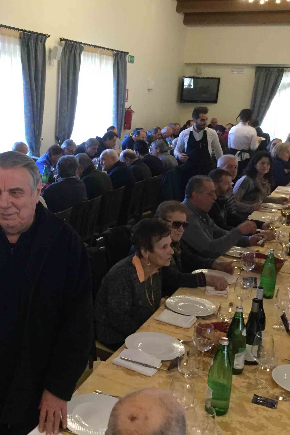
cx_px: 57
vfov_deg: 44.5
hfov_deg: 29.8
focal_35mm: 44
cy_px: 213
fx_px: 532
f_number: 2.4
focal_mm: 3.3
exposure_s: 1/20
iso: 200
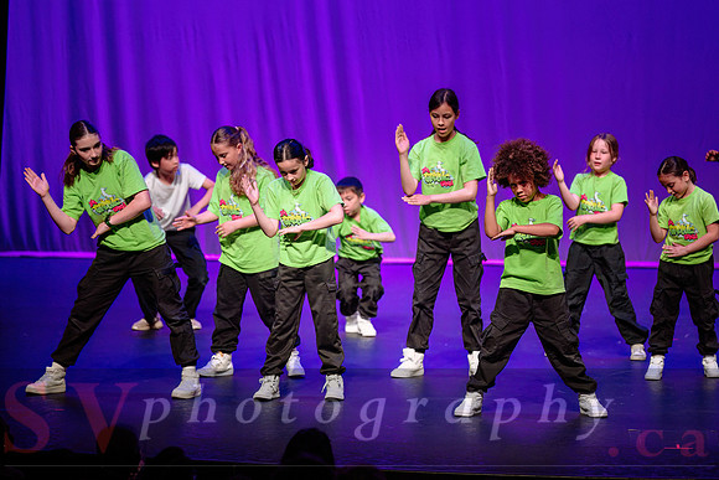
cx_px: 334
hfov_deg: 14.2
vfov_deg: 9.5
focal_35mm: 145
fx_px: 2890
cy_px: 240
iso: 1250
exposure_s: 1/320
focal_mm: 135
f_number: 2.8
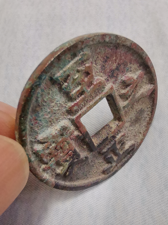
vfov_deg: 65.3
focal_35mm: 27
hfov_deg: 51.4
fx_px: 175
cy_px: 112
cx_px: 84
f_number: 2.2
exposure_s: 1/40
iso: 160
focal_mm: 1.68
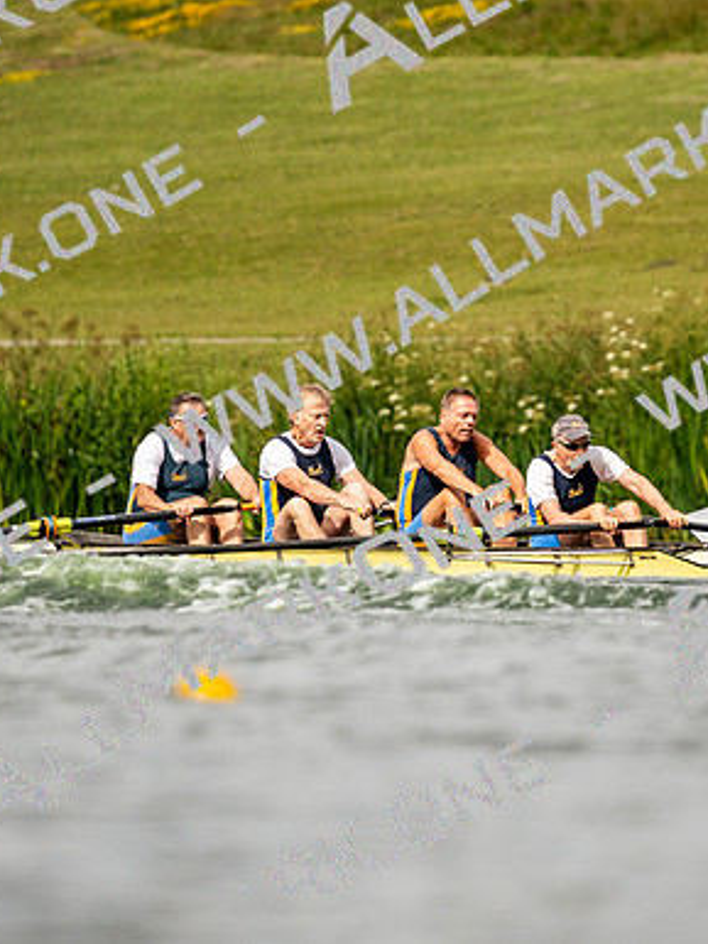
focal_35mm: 1304
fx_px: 35541
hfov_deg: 1.1
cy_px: 472
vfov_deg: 1.5
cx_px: 458
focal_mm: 600
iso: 250
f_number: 6.3
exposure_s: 1/2000
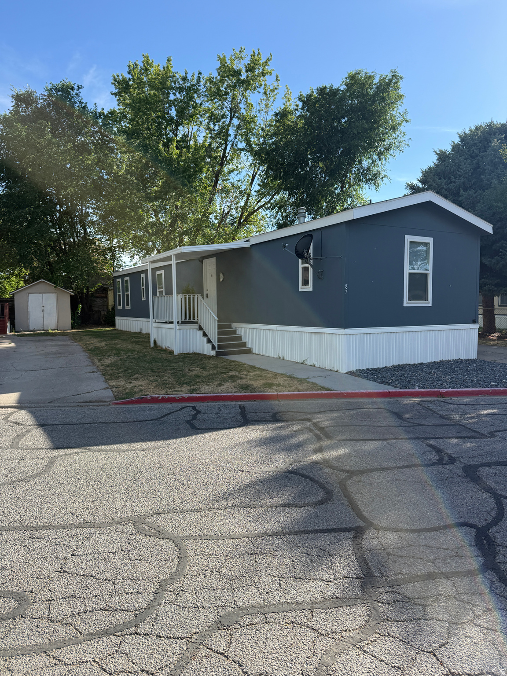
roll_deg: +0.9
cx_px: 254
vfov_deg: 71.6
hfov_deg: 56.8
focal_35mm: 24
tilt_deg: -4.0
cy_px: 338
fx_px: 469
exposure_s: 1/2907
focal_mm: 6.76
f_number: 1.78
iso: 100
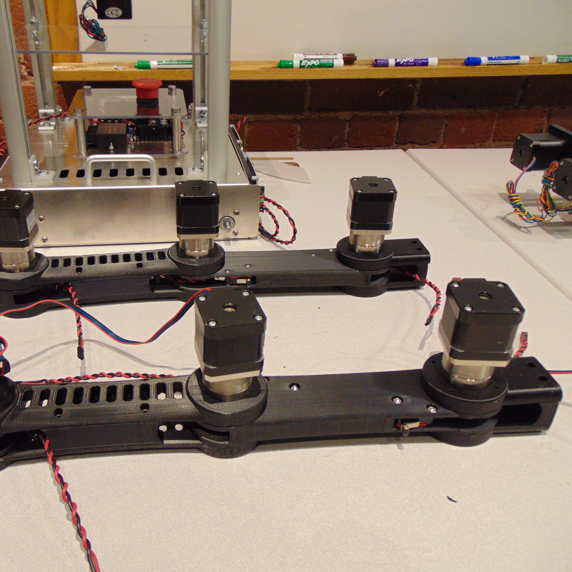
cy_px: 288
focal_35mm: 30
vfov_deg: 54.0
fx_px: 561
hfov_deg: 53.4
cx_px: 213
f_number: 3
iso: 250
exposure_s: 1/30
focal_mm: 4.5
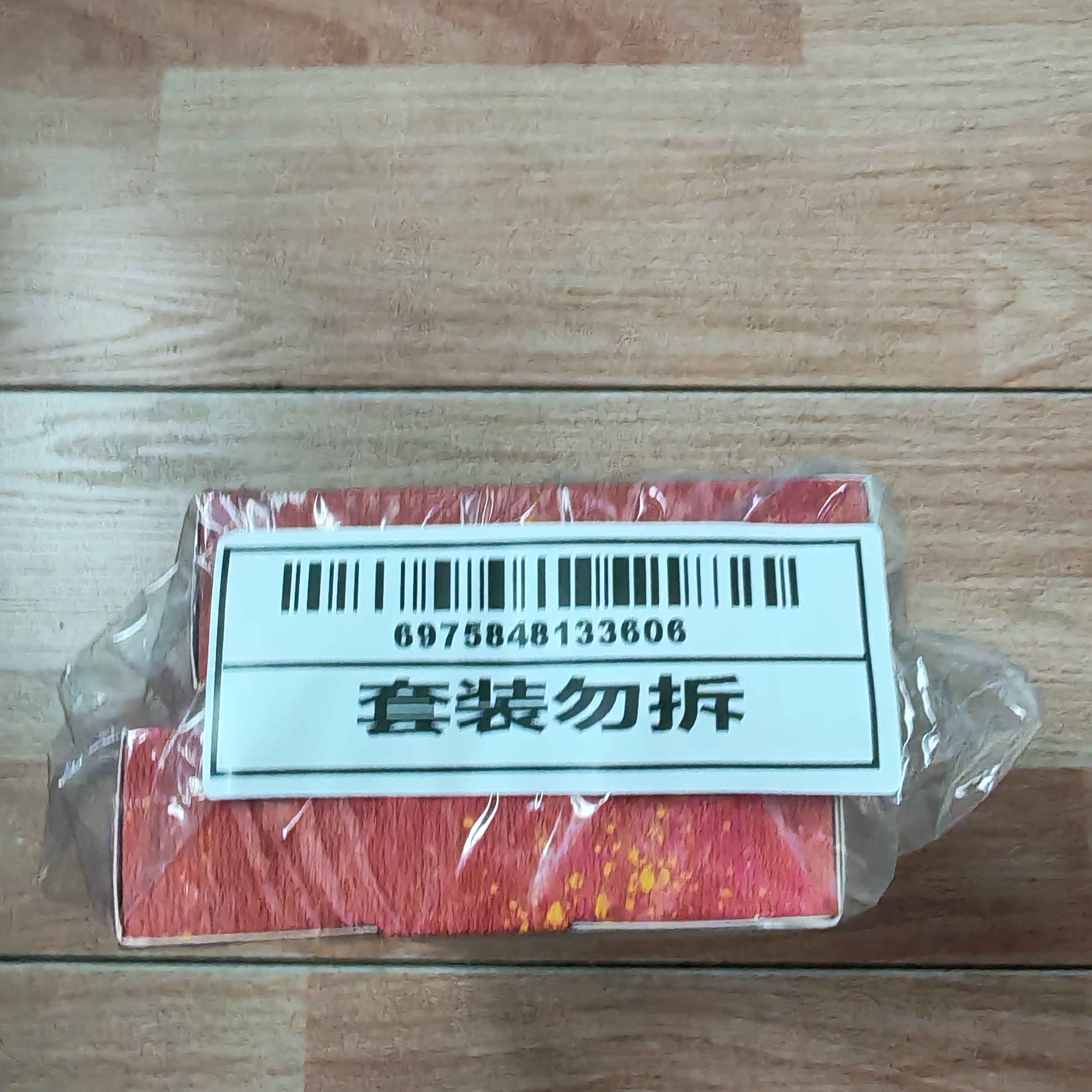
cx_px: 545
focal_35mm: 32
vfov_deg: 51.1
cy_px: 540
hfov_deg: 51.1
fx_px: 1142
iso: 250
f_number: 2.2
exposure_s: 1/20
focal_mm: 1.96
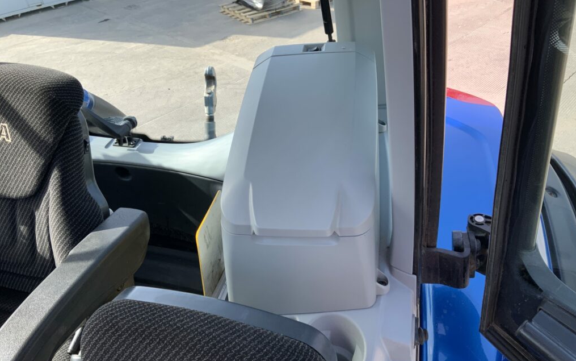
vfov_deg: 40.6
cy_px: 172
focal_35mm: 31
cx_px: 289
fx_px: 487
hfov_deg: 61.2
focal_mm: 3
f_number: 1.8
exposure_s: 1/300
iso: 16
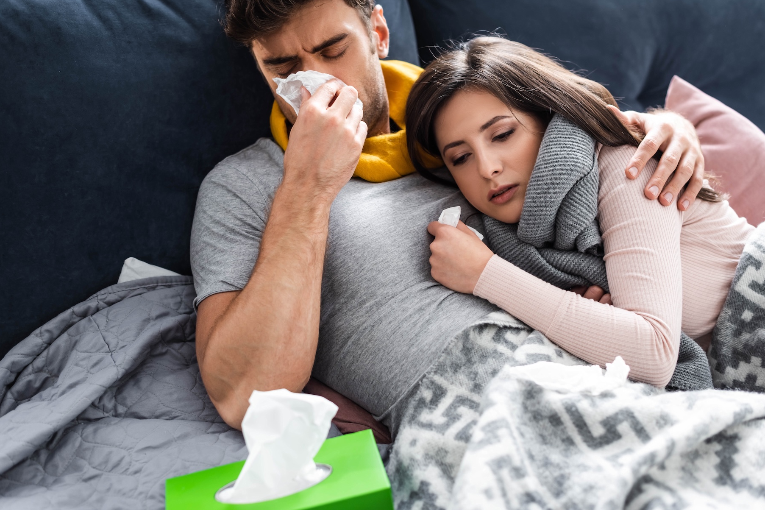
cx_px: 385
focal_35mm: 51
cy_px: 259
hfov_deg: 38.9
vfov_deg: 26.5
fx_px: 1084
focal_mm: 50
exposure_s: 1/200
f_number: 2.8
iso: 100
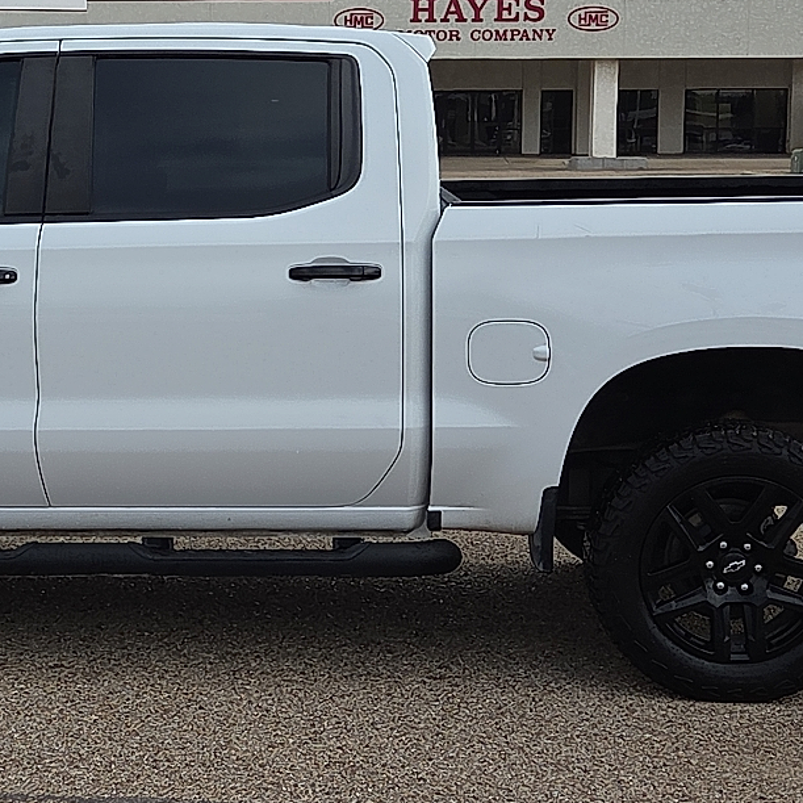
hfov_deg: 21.2
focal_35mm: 81
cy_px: 340
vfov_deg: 21.4
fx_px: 2126
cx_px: 171
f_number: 1.8
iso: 76
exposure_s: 1/3333
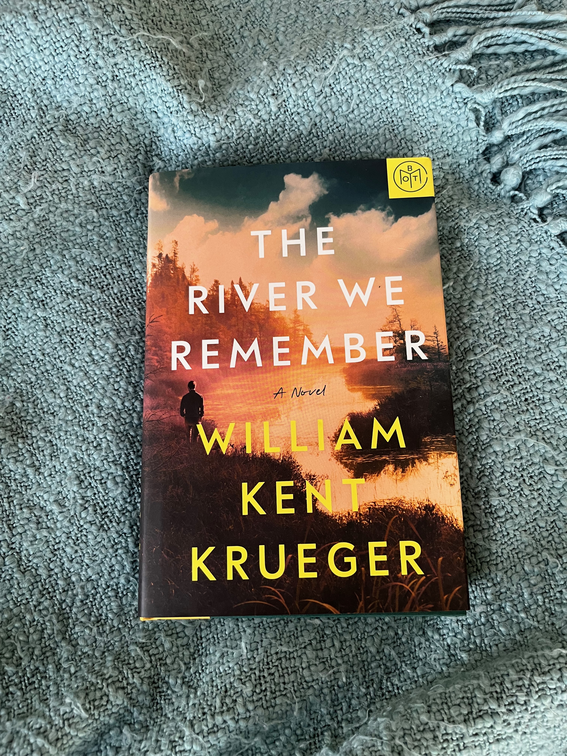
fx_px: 568
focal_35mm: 26
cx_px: 284
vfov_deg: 67.3
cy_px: 378
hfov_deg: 53.1
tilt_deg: -79.5
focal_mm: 5.1
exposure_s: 1/60
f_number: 1.6
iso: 160
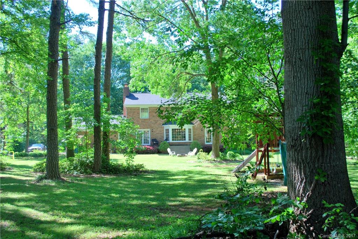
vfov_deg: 34.3
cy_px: 120
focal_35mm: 39
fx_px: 388
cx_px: 179
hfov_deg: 49.5
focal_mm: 26
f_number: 5.6
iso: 100
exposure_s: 1/60
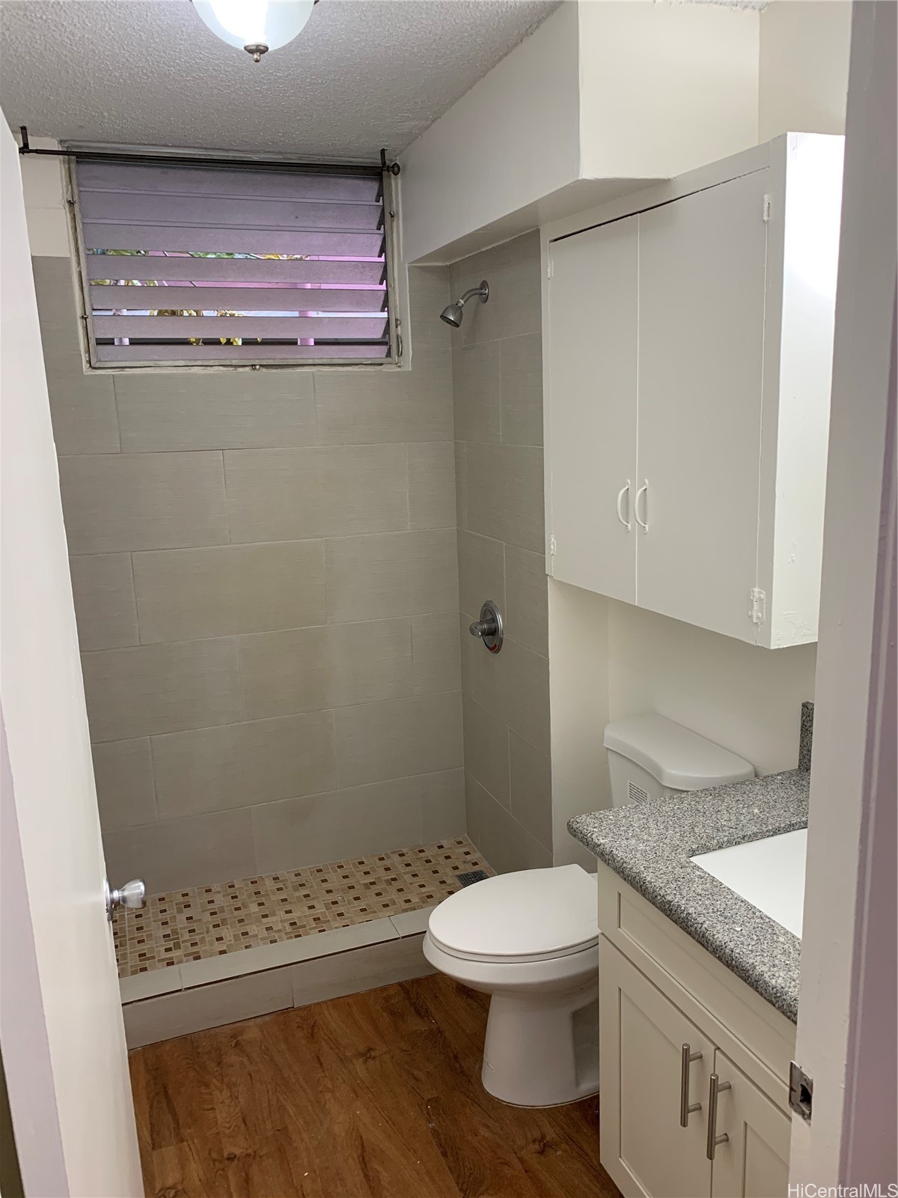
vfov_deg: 67.3
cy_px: 599
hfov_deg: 53.1
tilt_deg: -12.1
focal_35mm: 26
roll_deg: +2.0
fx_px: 899
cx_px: 449
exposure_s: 1/60
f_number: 1.8
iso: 64
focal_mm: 4.25
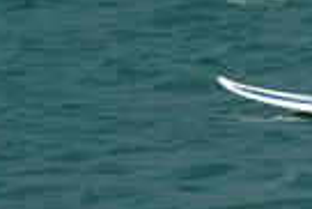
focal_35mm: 364
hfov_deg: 5.6
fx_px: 3158
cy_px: -141
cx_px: 436
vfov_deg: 3.8
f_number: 9.5
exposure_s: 1/350
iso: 160
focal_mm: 70
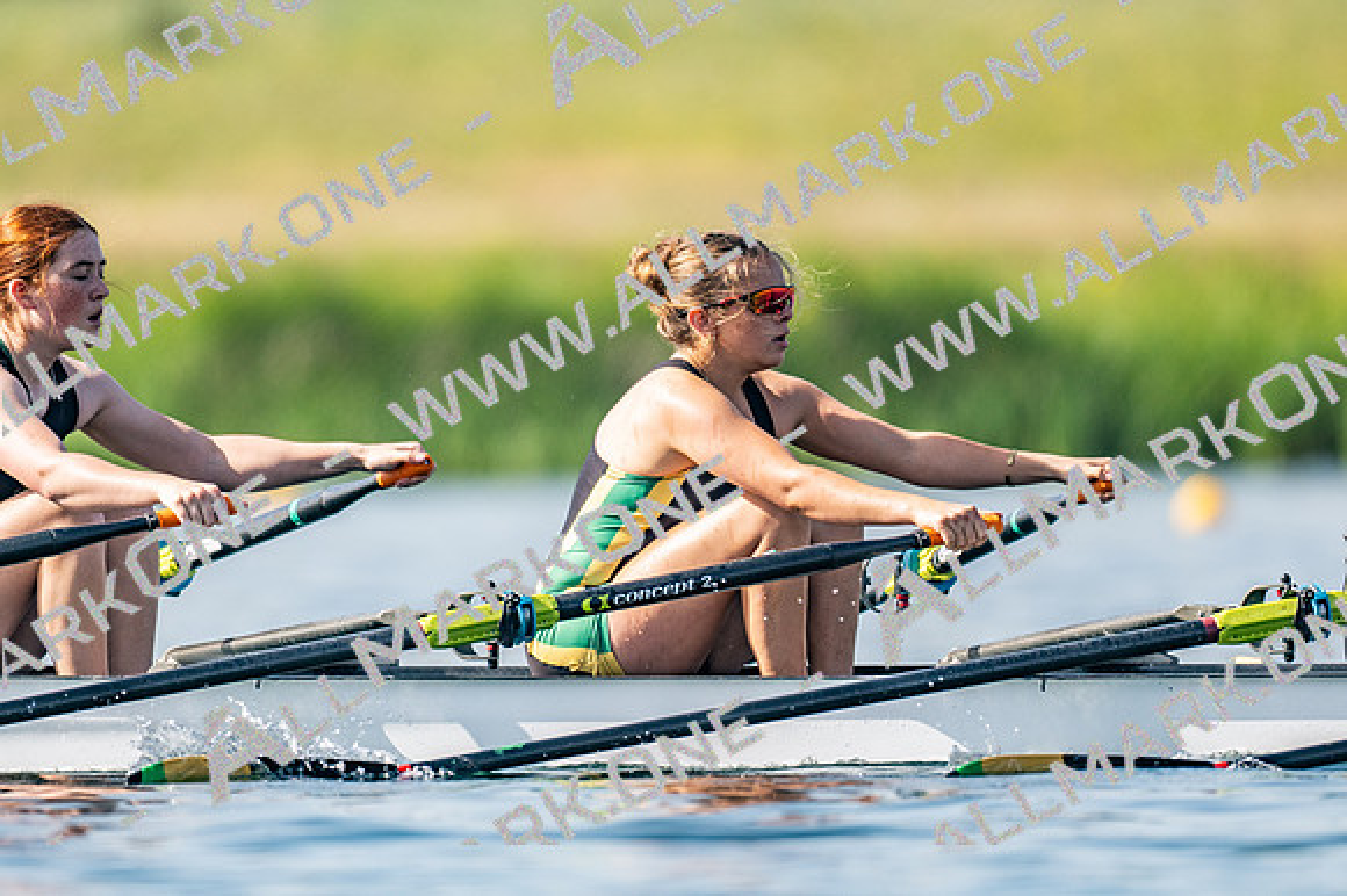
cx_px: 674
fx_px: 33655
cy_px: 448
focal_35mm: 900
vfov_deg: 1.5
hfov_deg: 2.3
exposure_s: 1/2500
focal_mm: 600
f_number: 4
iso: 200
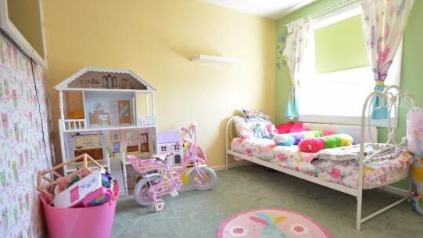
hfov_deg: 89.1
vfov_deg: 58.2
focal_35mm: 19
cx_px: 238
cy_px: 130
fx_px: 213
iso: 500
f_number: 4.5
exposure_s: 1/25
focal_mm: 10
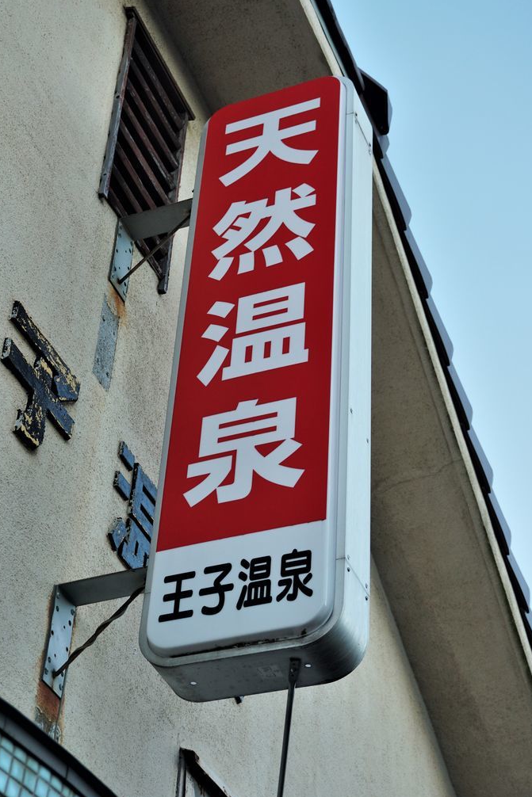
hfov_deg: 20.0
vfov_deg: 29.6
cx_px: 244
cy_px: 383
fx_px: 1507
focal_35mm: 68
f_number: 5.6
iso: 200
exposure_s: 1/160
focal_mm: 38
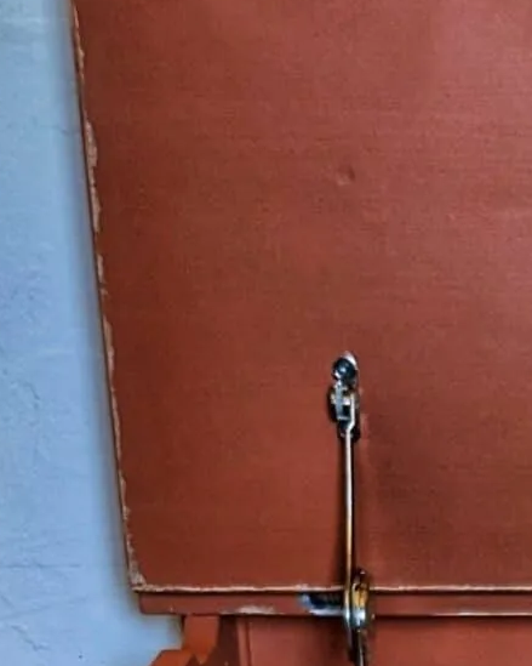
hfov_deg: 12.1
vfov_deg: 14.4
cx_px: 738
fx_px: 2421
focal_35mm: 123
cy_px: 1059
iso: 72
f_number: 1.73
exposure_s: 1/24
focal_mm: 4.38
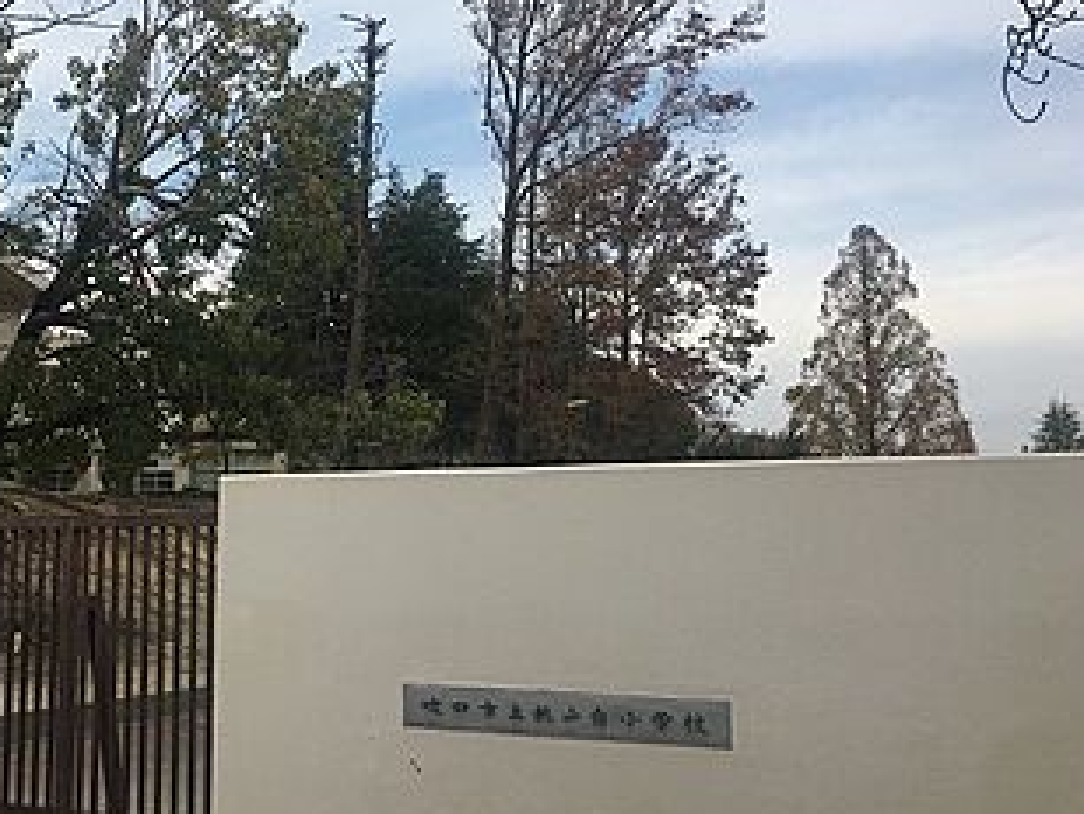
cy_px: 375
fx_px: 1316
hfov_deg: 44.0
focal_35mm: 42
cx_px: 340
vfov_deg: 34.4
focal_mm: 4.15
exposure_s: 1/785
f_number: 2.2
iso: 25
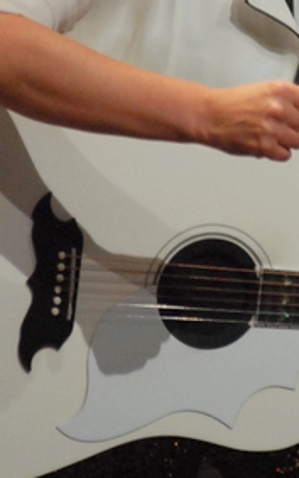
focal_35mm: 778
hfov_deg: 1.7
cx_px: 334
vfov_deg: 2.7
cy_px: -3
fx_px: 10138
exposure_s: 1/640
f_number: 2.8
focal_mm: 200
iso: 1600
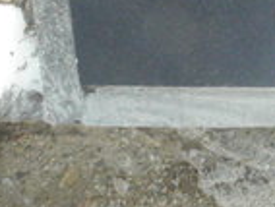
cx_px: 426
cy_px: -294
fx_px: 1162
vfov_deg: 9.1
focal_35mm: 146
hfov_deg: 12.7
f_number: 5.6
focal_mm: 4.6
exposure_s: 1/200
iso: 200
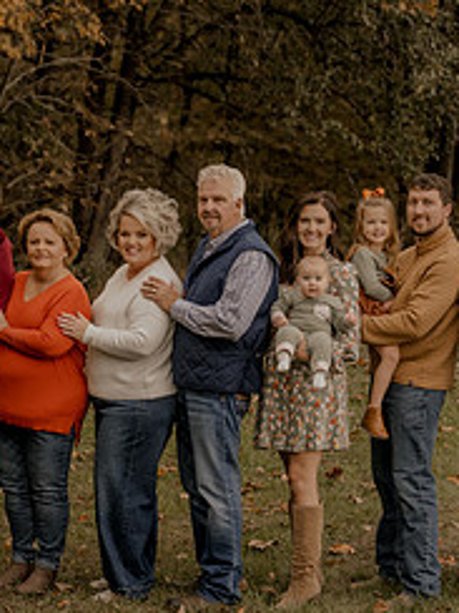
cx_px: 88
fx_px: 2776
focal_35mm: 157
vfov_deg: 12.6
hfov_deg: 9.4
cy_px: 344
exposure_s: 1/125
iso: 250
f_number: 2.8
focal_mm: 64
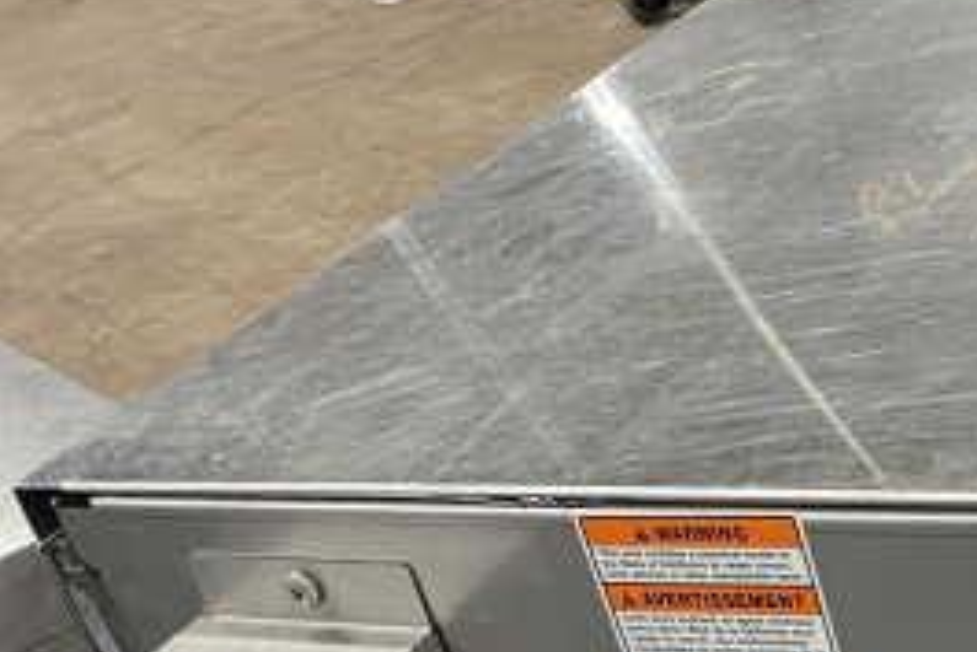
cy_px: 1147
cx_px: 944
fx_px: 2254
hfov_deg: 23.6
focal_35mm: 83
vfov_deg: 14.6
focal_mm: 4.2
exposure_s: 1/60
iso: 320
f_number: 1.6
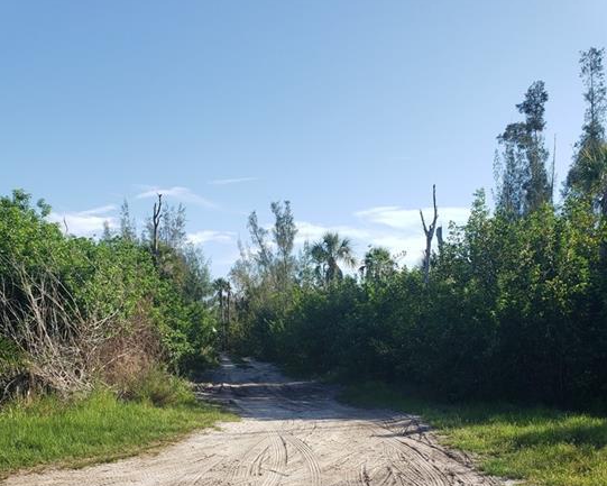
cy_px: 409
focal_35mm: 36
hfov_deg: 50.3
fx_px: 647
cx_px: 303
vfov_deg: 39.1
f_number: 2.4
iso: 50
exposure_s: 1/816
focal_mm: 4.3
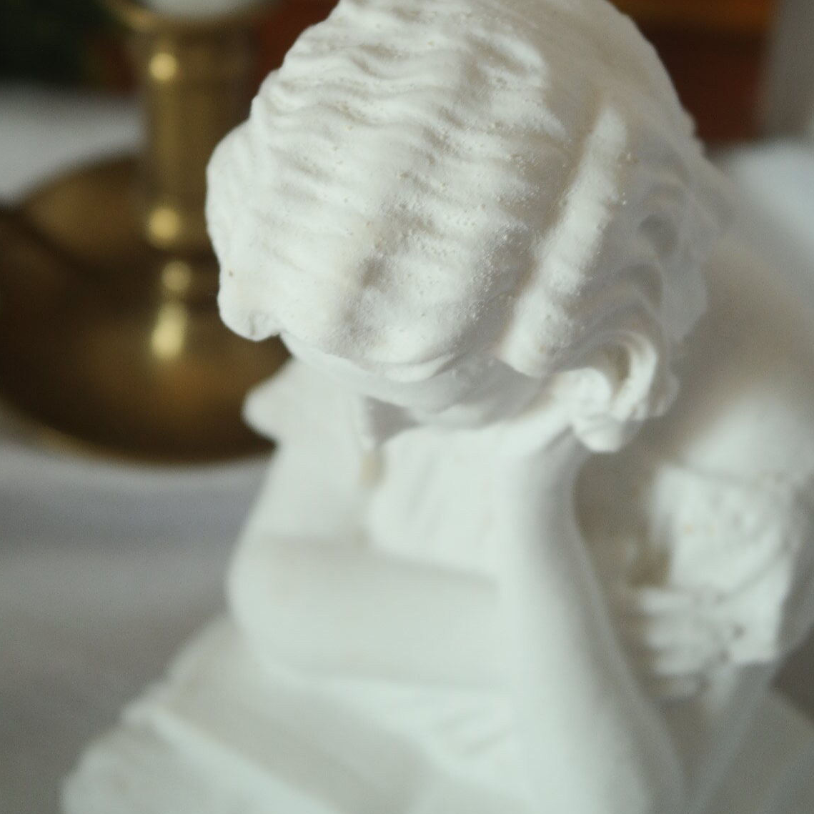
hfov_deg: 19.5
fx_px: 2368
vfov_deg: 19.4
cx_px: 409
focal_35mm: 89
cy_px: 239
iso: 400
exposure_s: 1/30
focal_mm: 45
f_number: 5.6
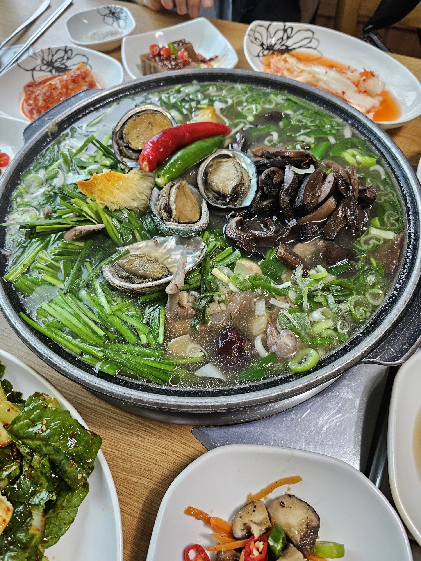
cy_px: 280
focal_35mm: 23
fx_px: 373
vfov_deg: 73.9
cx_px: 210
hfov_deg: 58.9
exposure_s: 1/120
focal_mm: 6.3
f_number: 1.7
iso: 200
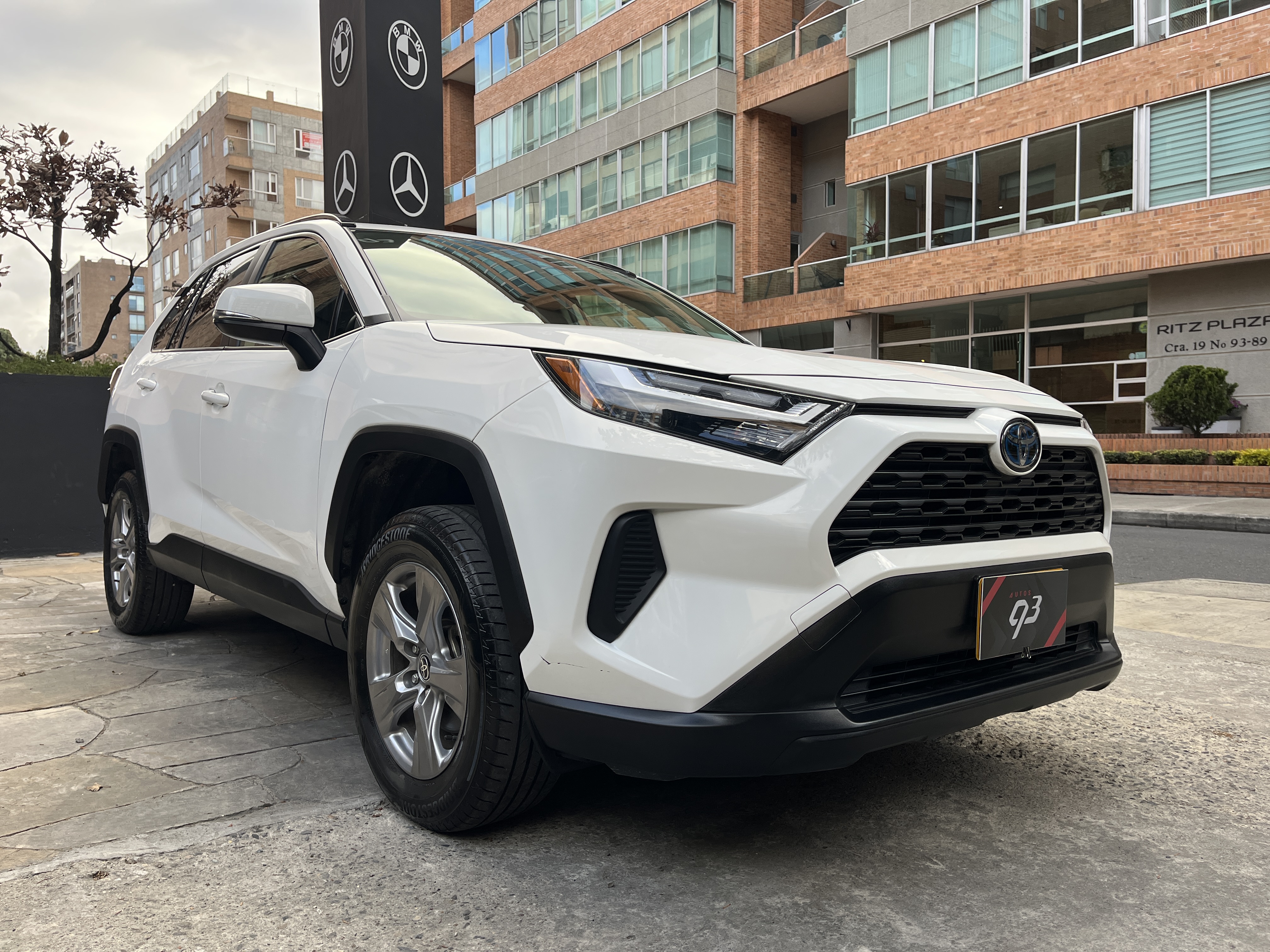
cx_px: 635
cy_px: 476
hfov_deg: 67.3
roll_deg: +0.3
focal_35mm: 26
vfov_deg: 53.1
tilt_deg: -2.3
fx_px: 954
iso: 50
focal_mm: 5.1
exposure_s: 1/348
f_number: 1.6
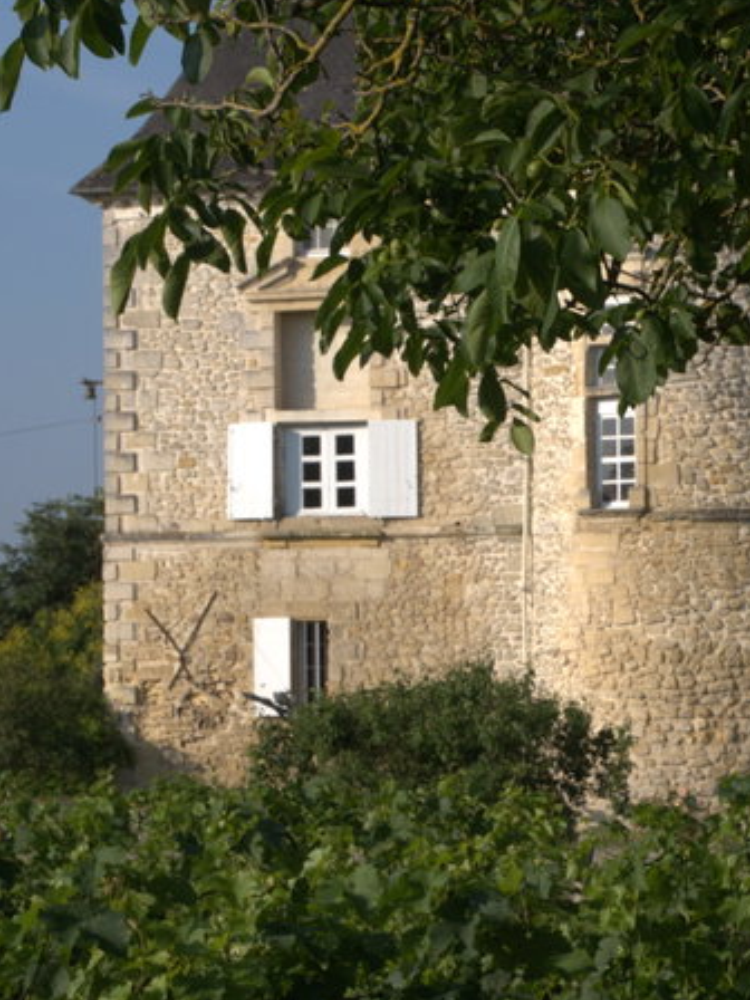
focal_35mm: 143
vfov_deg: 13.8
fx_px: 4131
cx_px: 674
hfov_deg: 10.3
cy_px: 548
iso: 200
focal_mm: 40
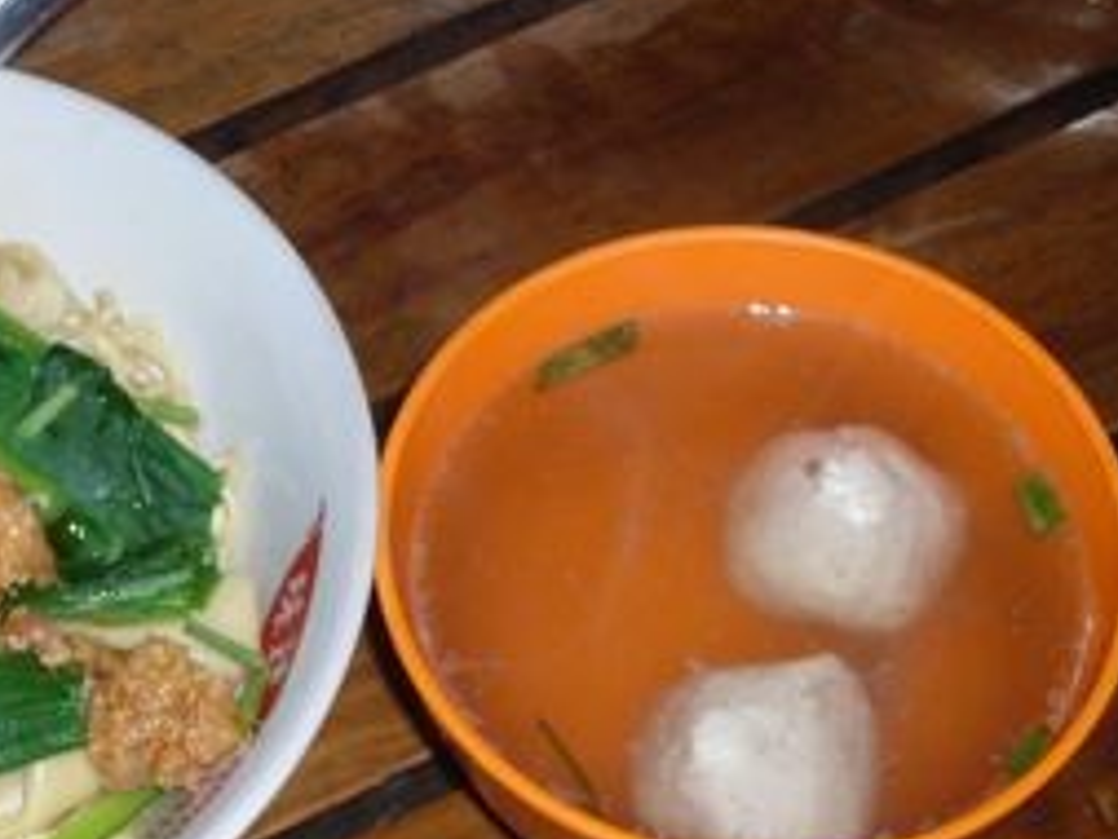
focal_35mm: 112
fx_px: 3619
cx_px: 239
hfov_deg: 17.4
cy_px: 477
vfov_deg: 13.2
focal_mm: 10.3
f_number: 4.1
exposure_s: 1/30
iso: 80
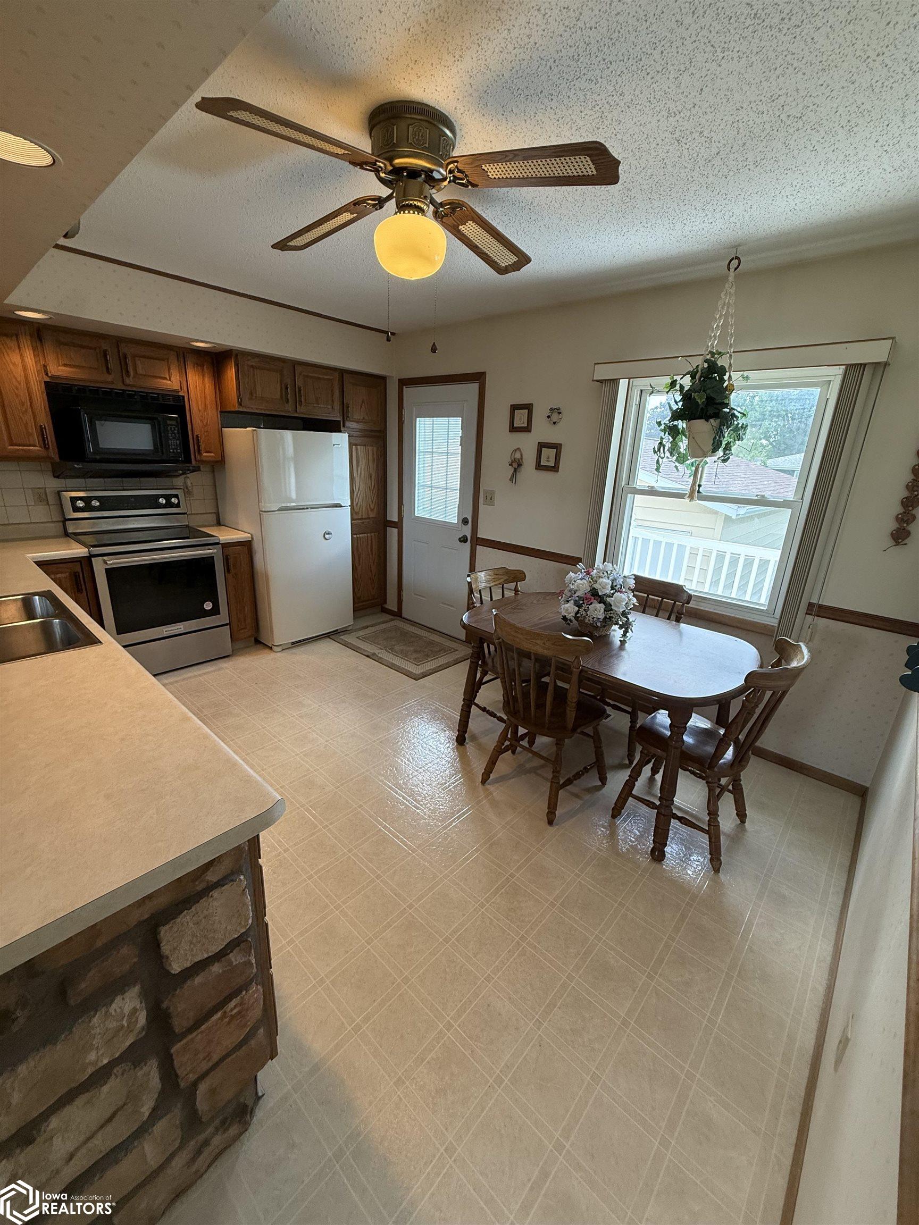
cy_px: 612
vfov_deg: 102.1
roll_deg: -2.8
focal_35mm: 14
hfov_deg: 85.7
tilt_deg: -16.8
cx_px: 460
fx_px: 496
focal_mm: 2.22
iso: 160
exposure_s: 1/120
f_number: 2.2
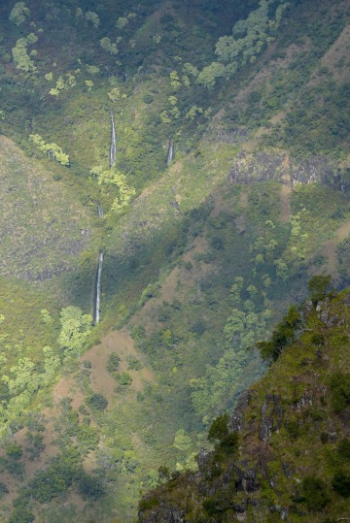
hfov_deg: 6.9
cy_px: 262
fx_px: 2913
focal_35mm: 200
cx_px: 175
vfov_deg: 10.3
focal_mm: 200
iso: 250
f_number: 10
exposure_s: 1/400
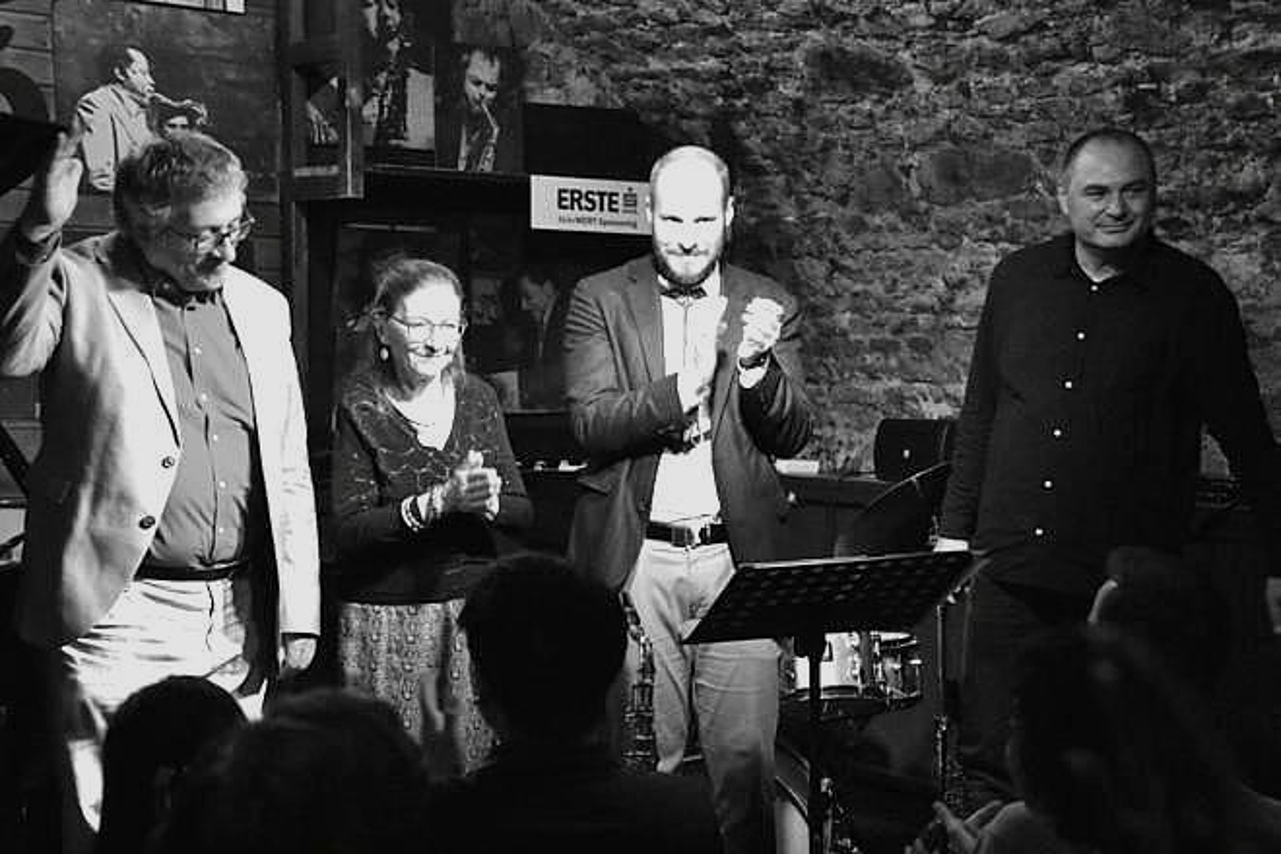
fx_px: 2348
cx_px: 640
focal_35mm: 66
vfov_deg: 20.6
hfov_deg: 30.5
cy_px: 427
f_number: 4.8
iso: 14400
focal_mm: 44
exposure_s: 1/125
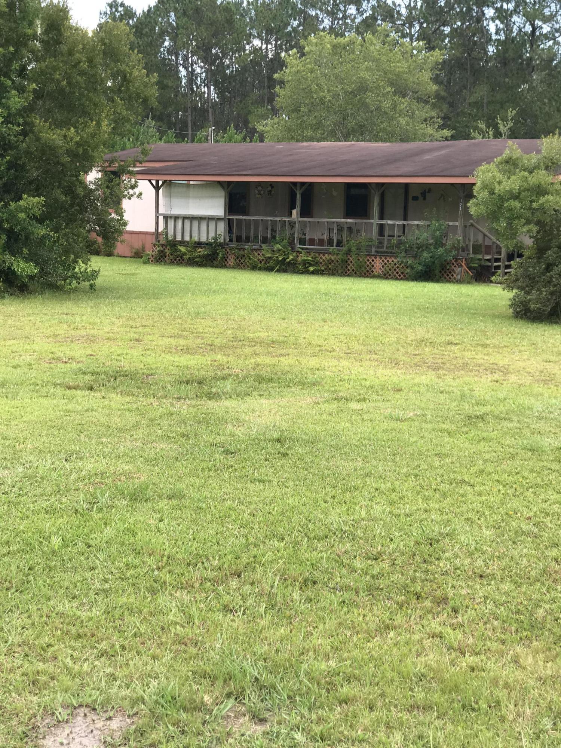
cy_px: 374
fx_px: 1232
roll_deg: -1.4
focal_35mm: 57
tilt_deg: -8.6
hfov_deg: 25.7
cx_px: 280
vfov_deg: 33.8
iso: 20
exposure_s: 1/166
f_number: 2.8
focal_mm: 6.6
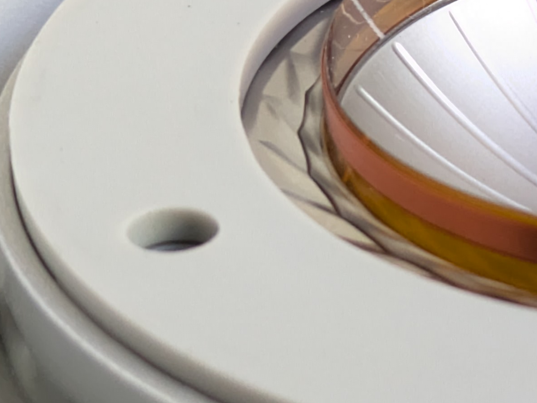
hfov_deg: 9.7
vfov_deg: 7.5
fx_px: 3073
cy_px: 229
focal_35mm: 198
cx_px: 756
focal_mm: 5.43
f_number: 1.89
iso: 295
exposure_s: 1/50
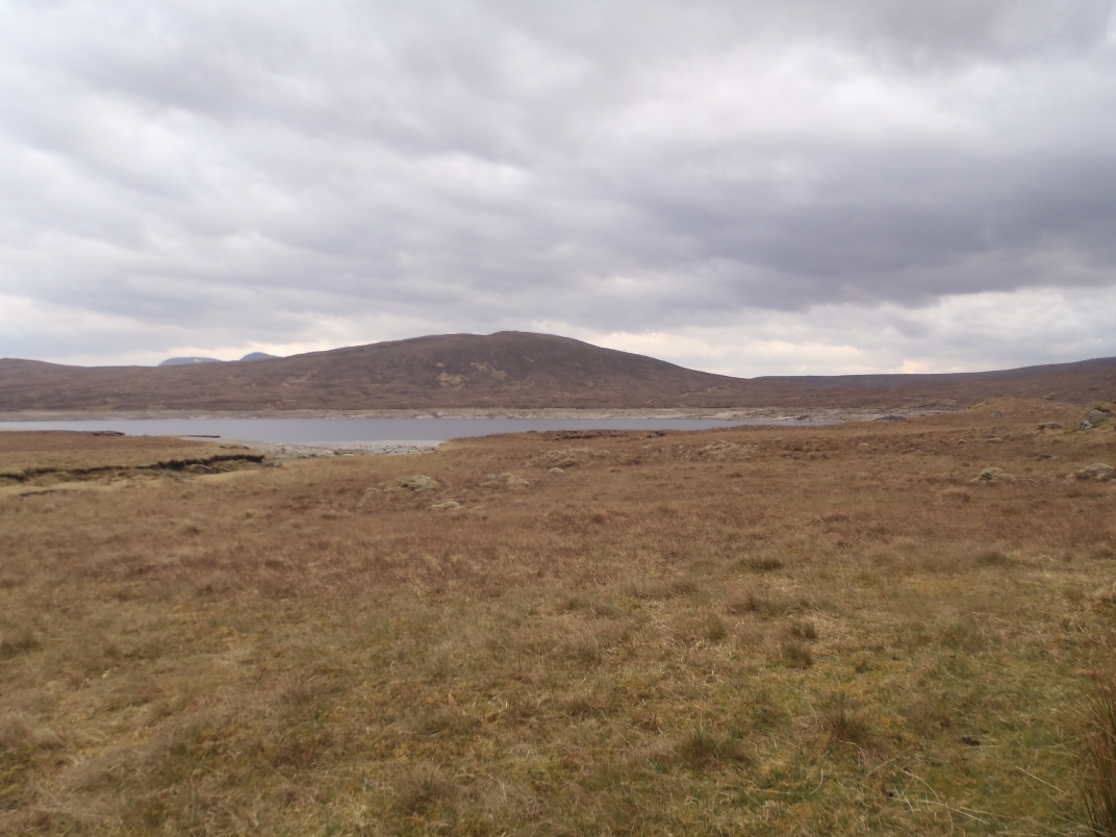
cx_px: 558
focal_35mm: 28
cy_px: 418
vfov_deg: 49.7
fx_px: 903
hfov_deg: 63.4
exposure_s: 1/200
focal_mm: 5
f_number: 4.5
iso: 80
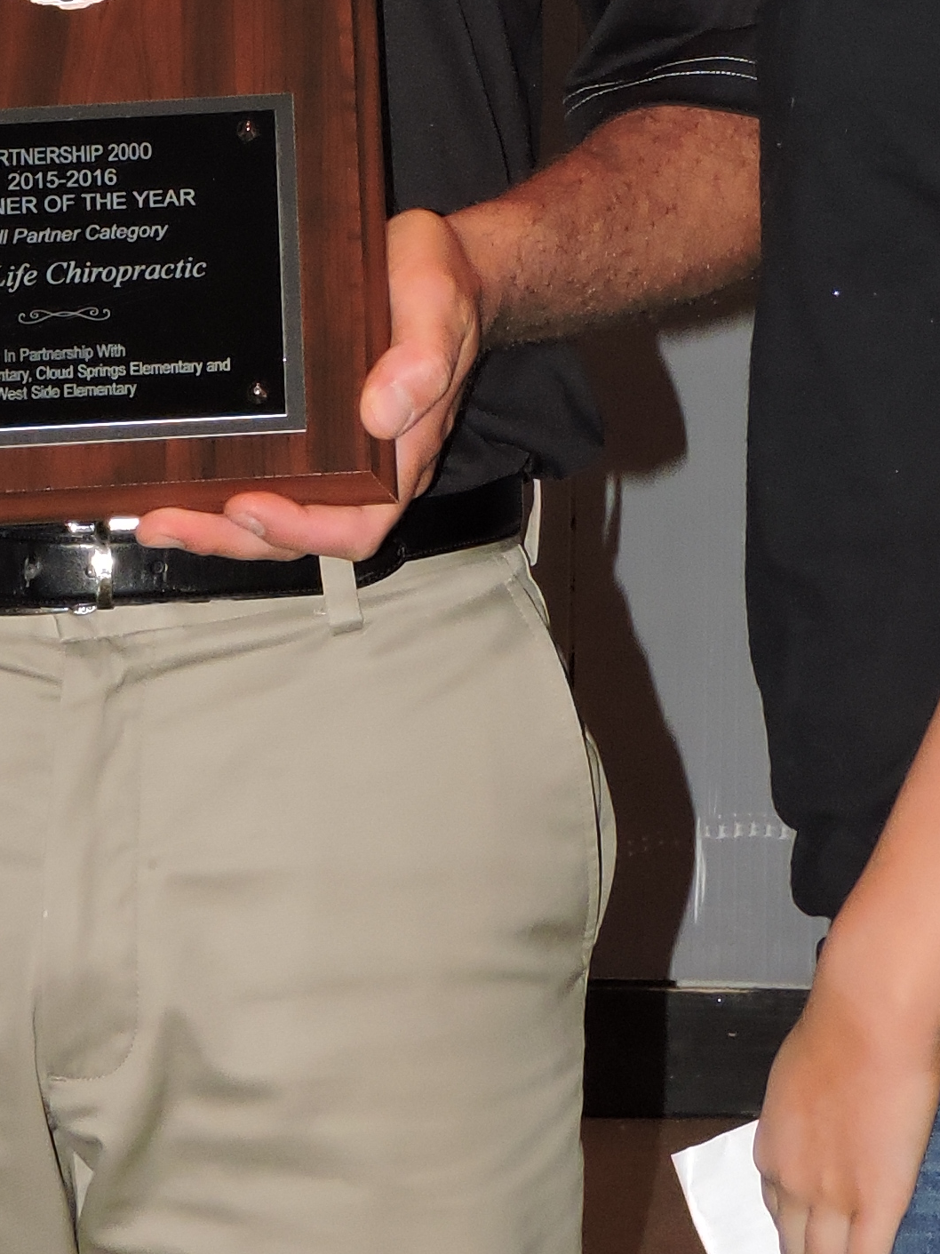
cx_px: 42
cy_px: 204
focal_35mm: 196
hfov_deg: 7.5
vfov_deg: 10.1
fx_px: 7098
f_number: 3.7
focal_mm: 10.7
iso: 250
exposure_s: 1/40
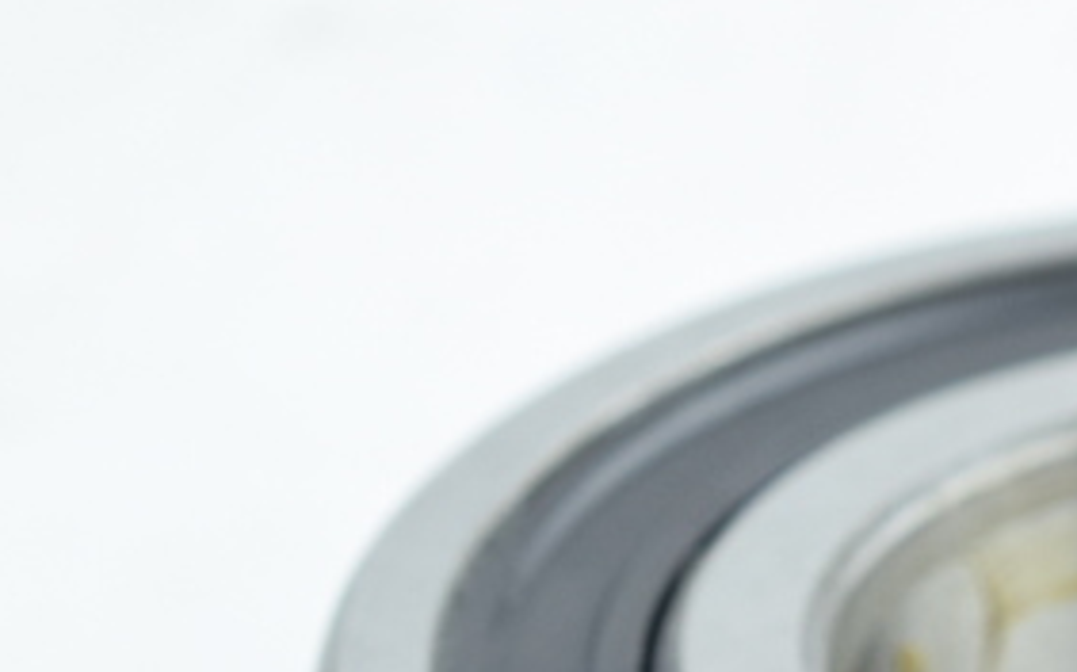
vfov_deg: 5.8
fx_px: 6513
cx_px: 1356
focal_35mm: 222
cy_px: 1040
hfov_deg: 9.3
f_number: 8
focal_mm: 40
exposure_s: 1/160
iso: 400
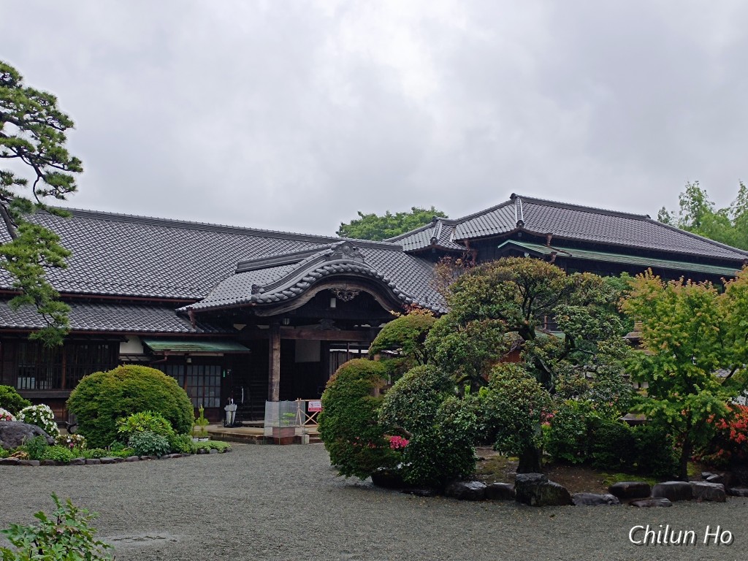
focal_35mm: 24
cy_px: 280
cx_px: 374
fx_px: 519
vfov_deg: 56.8
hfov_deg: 71.6
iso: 50
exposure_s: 1/251
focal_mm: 6.14
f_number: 1.65
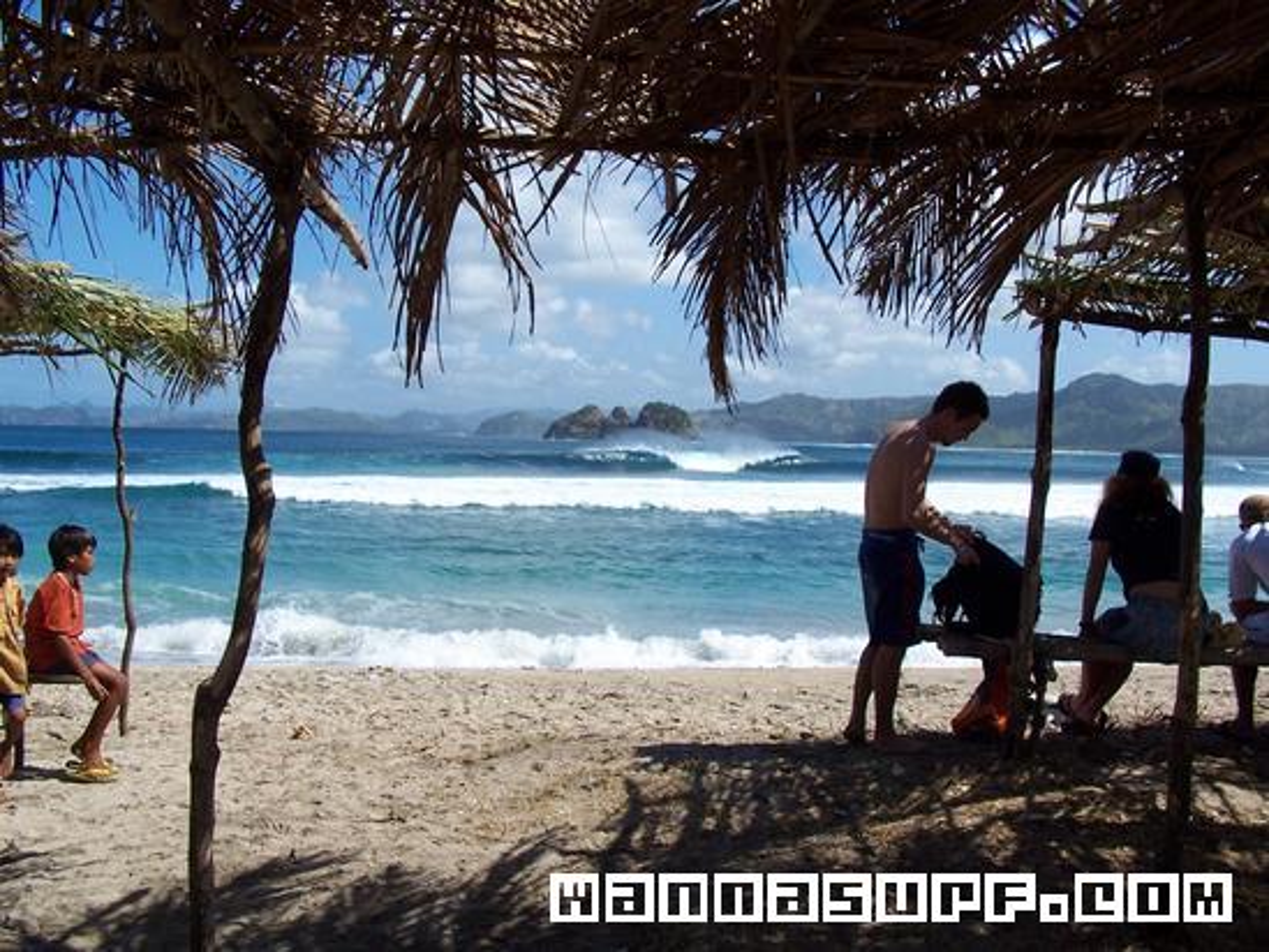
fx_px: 1283
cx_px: 634
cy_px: 476
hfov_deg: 52.6
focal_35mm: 35
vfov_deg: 40.7
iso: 80
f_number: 4
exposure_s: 1/1000
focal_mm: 6
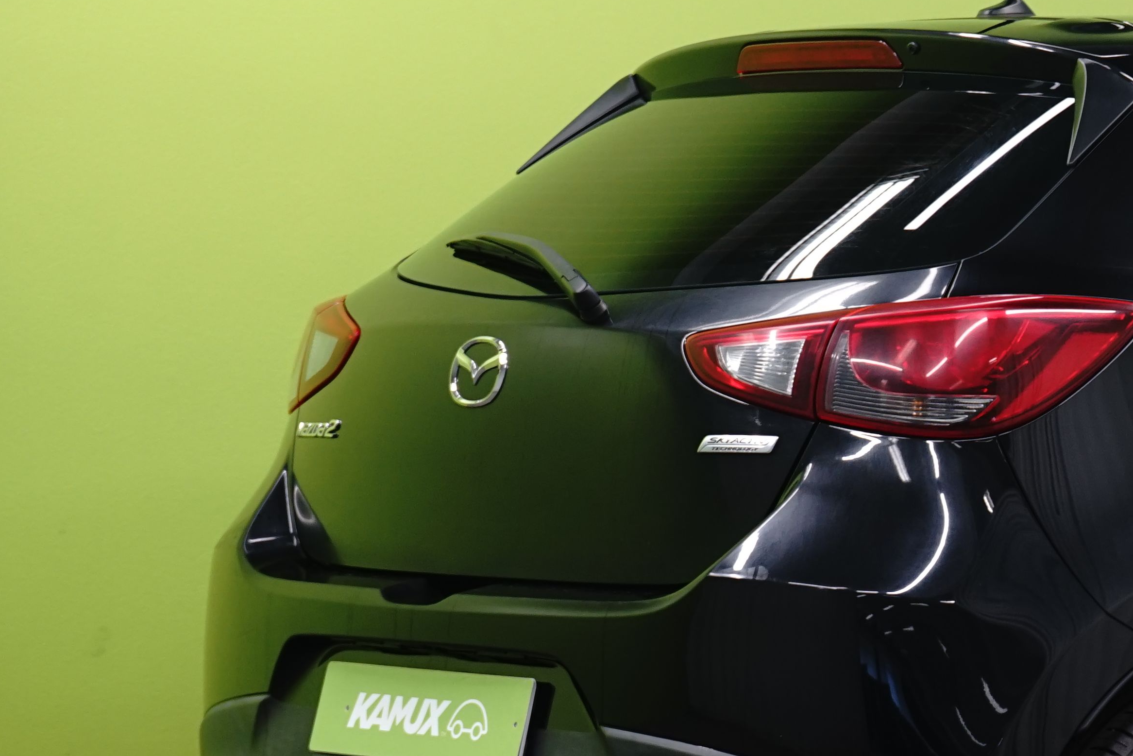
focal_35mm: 180
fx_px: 5665
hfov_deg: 11.2
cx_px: 1408
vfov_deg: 7.6
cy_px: 437
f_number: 8
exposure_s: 1/6
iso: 500
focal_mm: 70
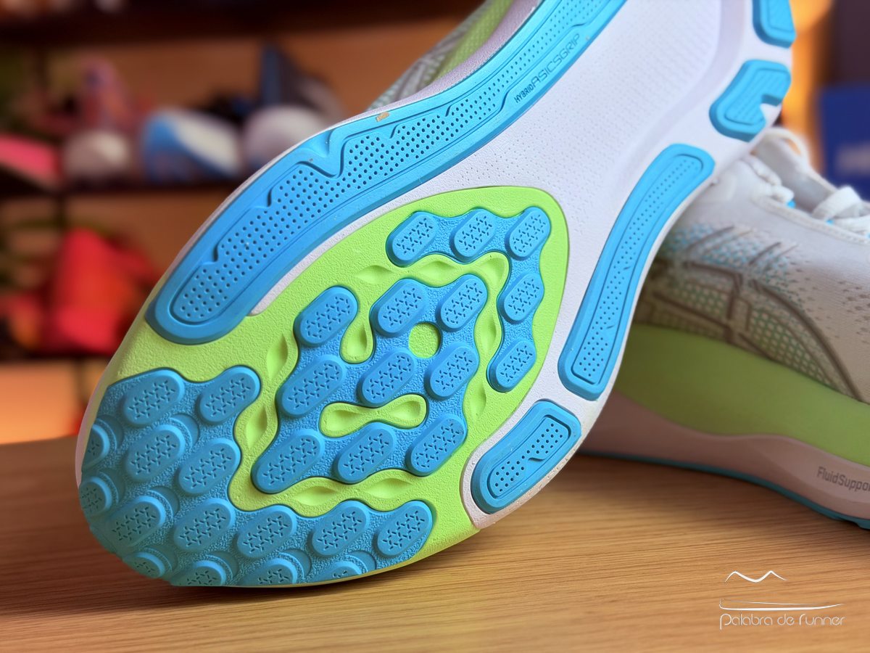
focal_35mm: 48
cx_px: 435
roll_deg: +4.0
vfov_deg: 30.3
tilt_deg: -6.6
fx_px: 1206
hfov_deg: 39.7
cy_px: 326
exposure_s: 1/100
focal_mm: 6.76
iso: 80
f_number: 1.78
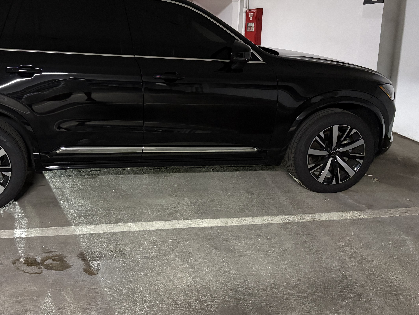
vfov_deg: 40.3
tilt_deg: -9.5
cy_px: 114
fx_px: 424
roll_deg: +1.2
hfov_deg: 51.8
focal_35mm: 35
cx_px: 146
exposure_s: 1/28
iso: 800
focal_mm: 5.96
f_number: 1.6
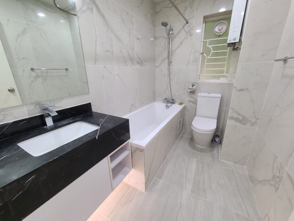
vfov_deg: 89.9
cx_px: 147
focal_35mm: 13
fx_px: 110
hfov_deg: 106.2
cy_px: 110
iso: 400
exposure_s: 1/33
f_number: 2.2
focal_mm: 2.2
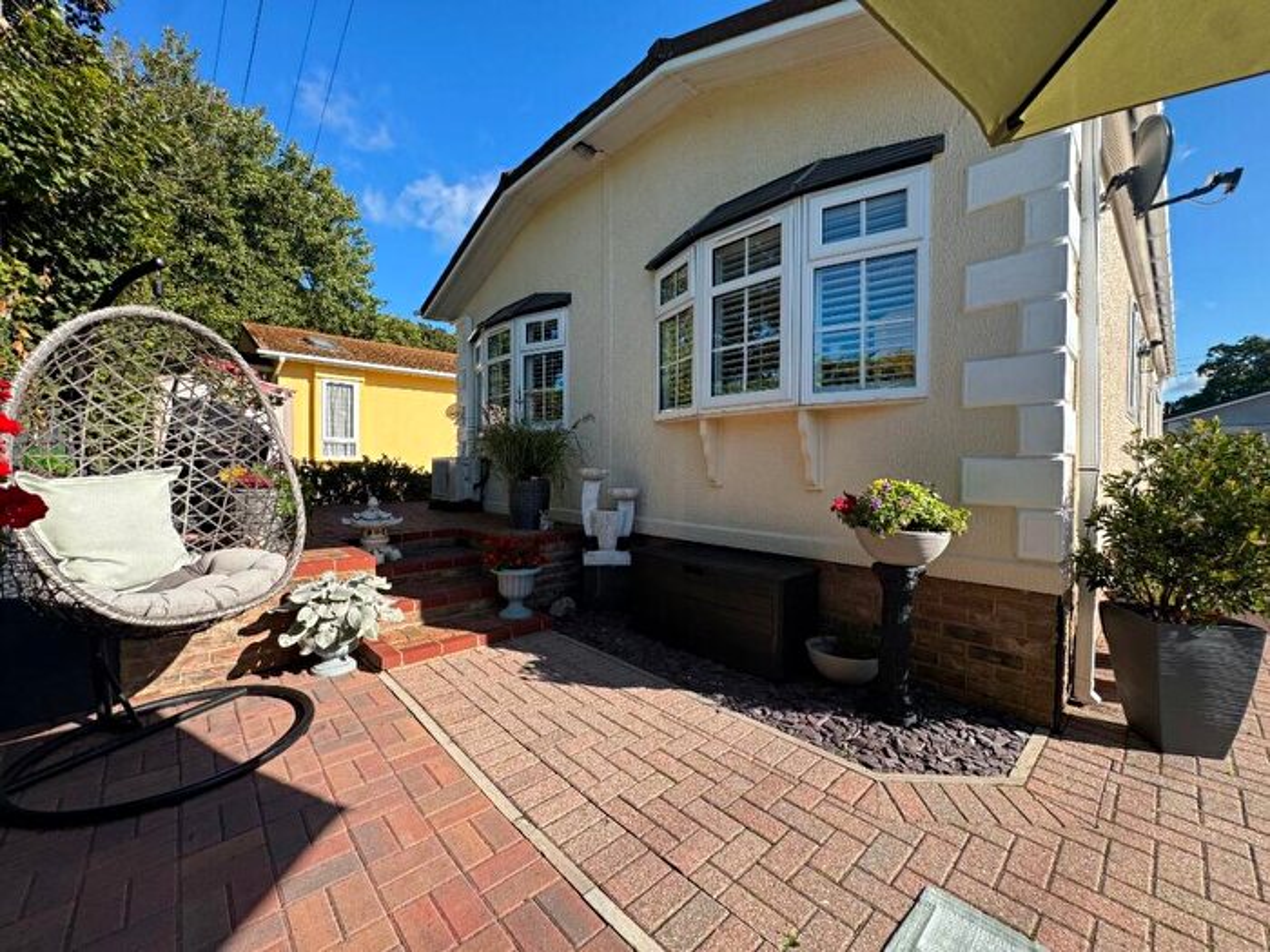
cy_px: 476
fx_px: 514
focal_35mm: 14
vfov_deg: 85.7
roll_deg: -0.2
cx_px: 635
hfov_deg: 102.1
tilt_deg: -0.4
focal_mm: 2.22
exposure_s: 1/495
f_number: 2.2
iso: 40
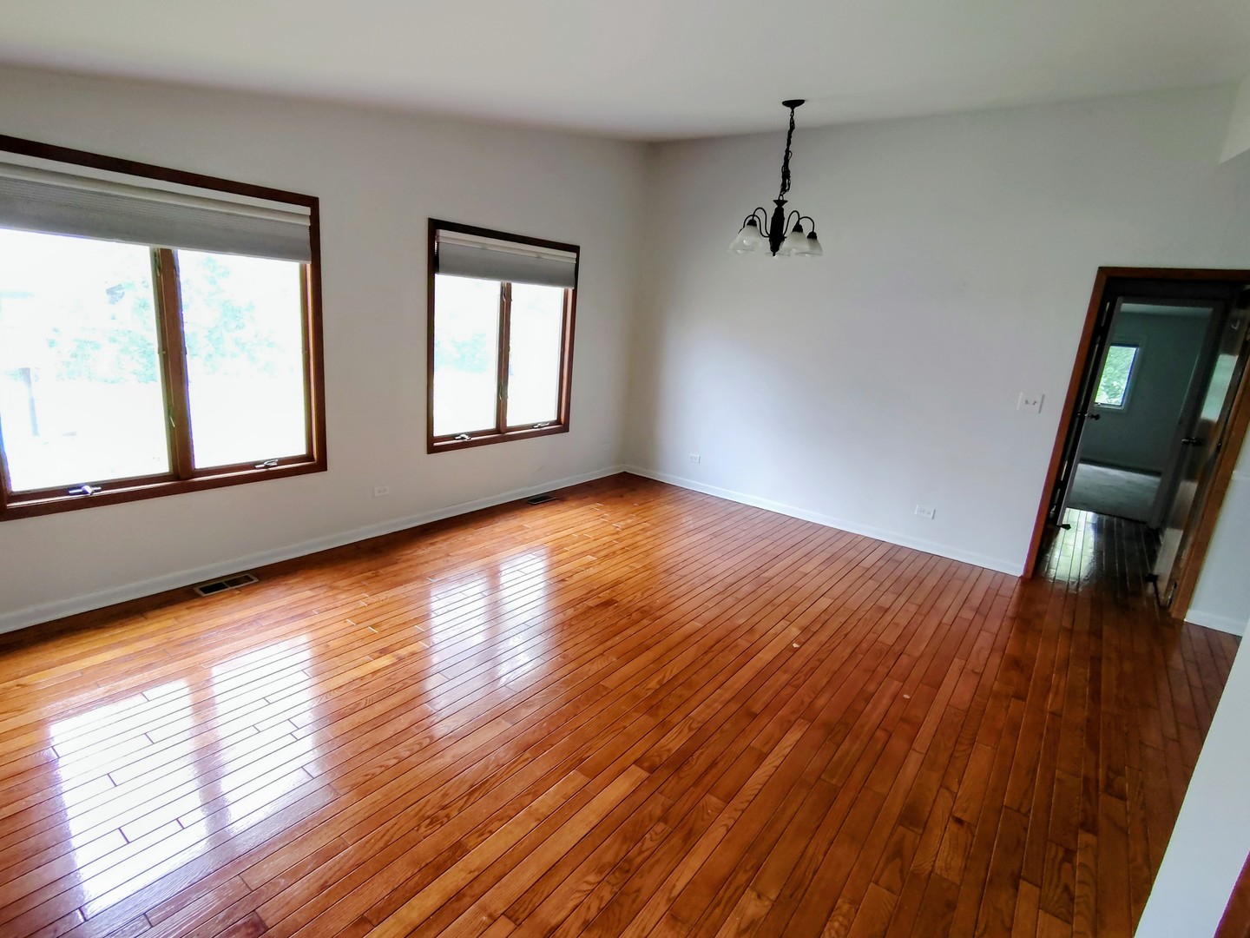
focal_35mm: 16
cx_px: 625
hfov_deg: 94.5
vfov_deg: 78.1
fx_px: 578
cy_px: 469
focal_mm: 2.13
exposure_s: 1/40
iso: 353
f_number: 2.2
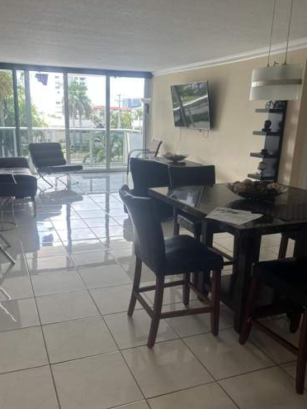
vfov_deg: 58.3
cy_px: 215
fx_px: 366
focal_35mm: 31
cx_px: 135
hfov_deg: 45.4
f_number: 1.78
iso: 64
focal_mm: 6.86
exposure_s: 1/121
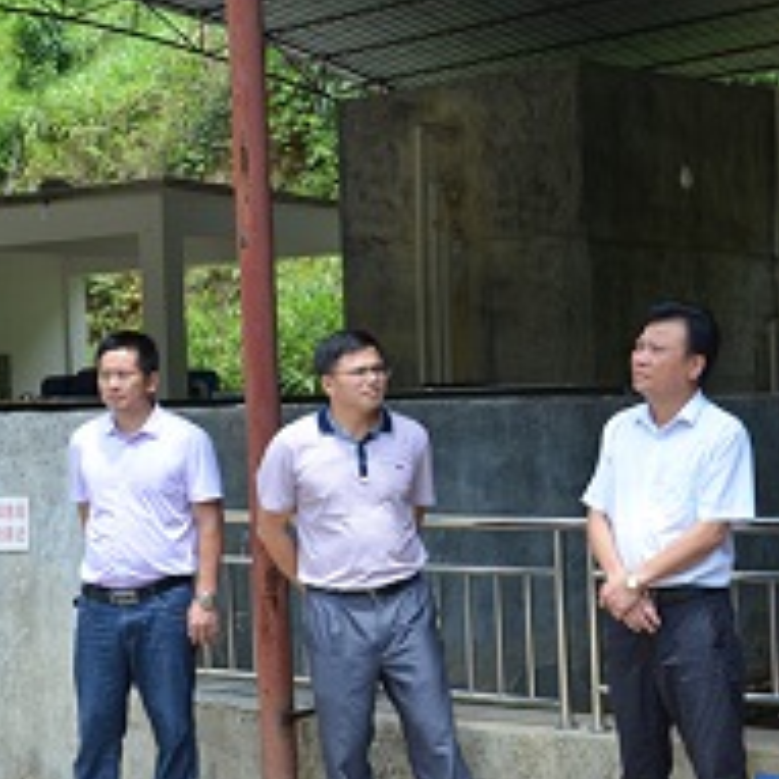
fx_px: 1986
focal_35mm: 78
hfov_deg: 21.6
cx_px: 718
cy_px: 434
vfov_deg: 22.2
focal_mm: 26
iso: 200
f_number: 7.1
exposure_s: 1/200
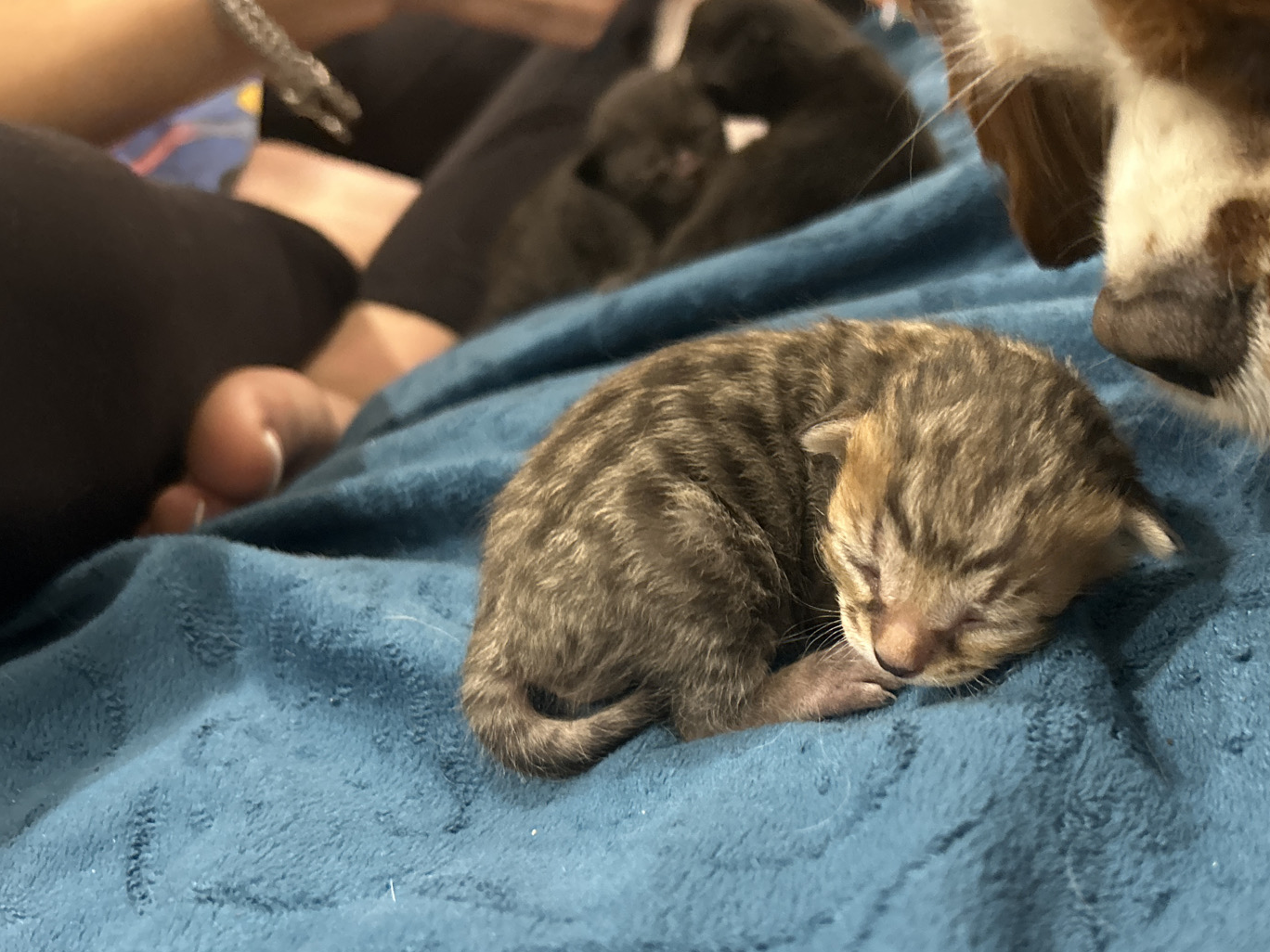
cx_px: 846
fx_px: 1394
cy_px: 555
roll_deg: +16.8
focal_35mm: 38
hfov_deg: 48.2
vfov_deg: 37.6
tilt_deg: -26.9
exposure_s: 1/33
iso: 500
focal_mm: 5.7
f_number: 1.5
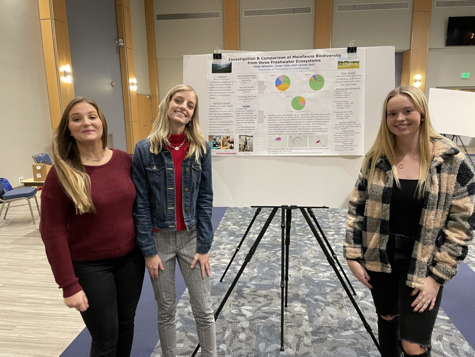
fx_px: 357
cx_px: 238
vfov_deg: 53.1
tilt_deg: -11.8
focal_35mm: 26
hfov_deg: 67.3
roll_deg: +1.3
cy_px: 178
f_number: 1.6
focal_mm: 4.2
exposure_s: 1/60
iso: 250
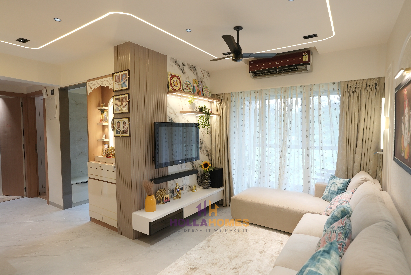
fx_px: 228
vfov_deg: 62.0
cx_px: 206
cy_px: 138
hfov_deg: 83.9
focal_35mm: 20
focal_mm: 20
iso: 400
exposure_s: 1/100
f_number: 3.5
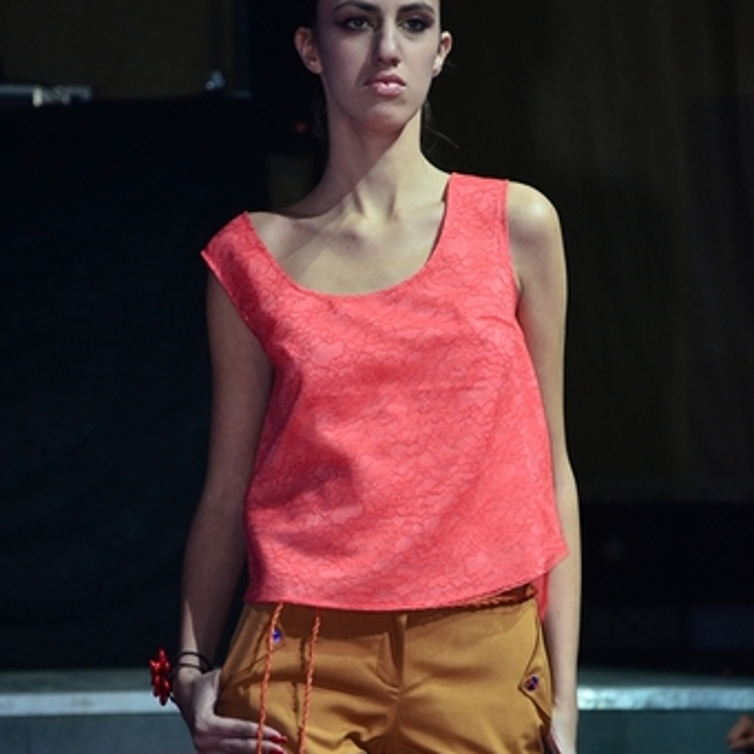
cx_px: 376
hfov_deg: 8.6
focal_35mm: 204
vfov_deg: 8.6
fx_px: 5019
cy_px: 374
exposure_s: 1/125
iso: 800
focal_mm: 105
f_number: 5.6
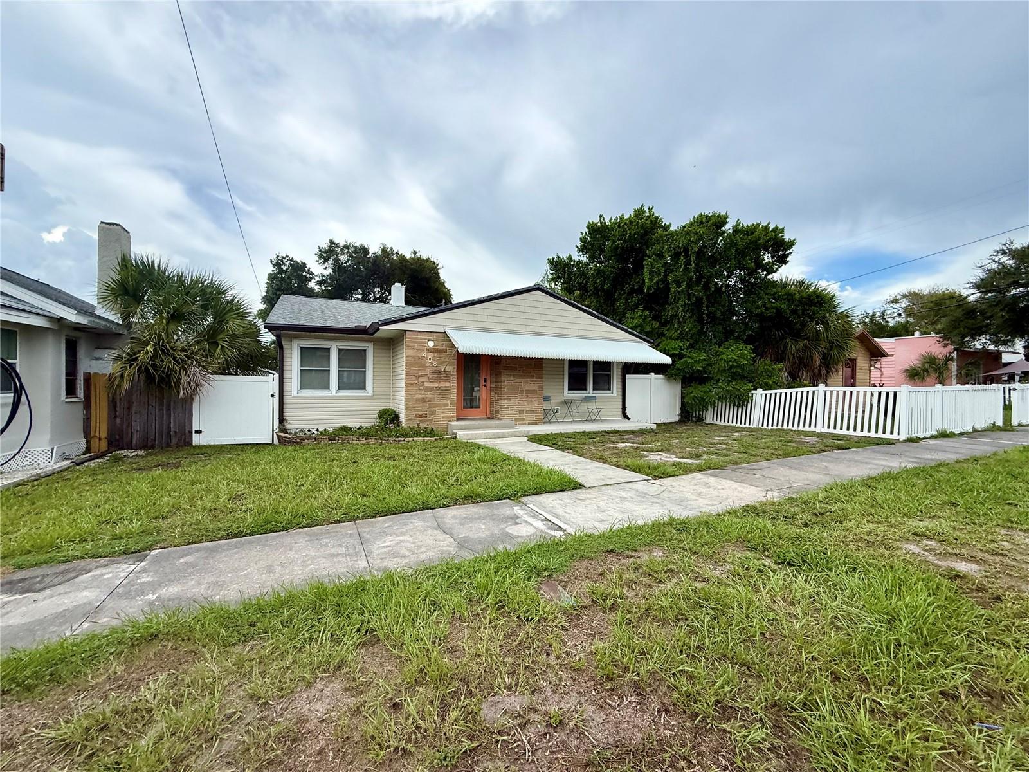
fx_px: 416
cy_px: 386
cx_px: 514
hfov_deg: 102.1
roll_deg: -0.7
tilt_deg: +0.6
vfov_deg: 85.7
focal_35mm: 14
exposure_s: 1/914
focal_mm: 2.22
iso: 64
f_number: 2.2
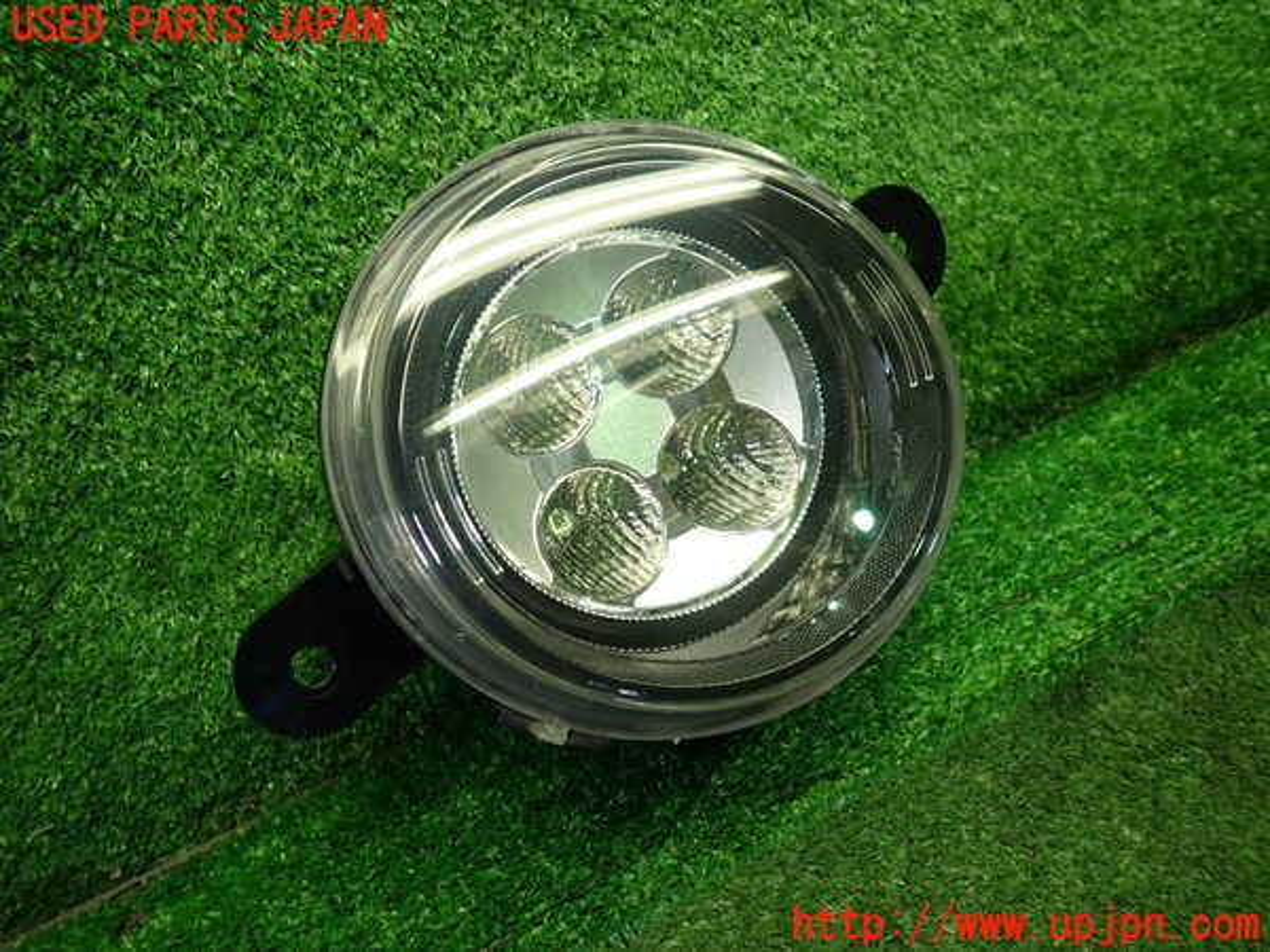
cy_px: 476
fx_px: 917
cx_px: 635
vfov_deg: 54.9
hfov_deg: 69.4
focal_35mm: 25
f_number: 2
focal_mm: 4.5
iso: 200
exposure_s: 1/60
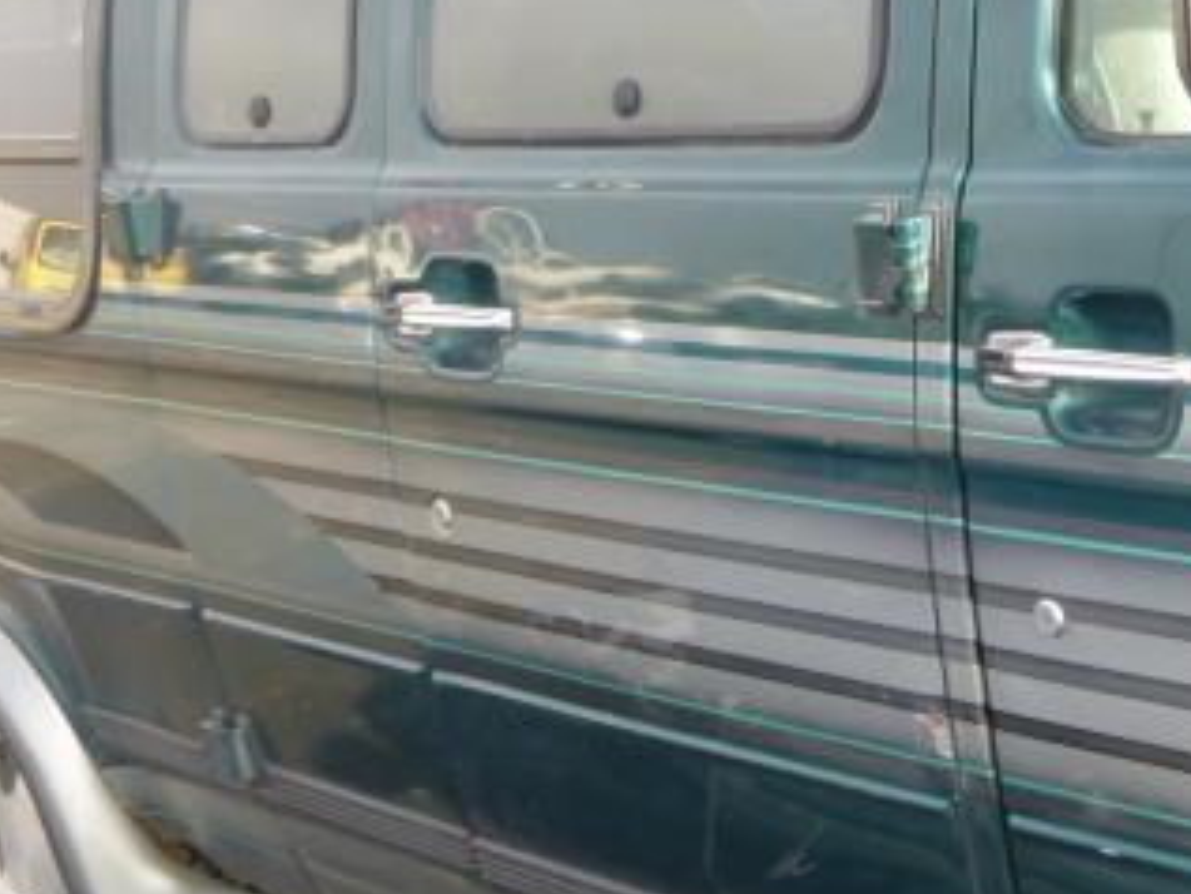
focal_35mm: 63
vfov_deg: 23.3
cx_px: 1424
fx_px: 2168
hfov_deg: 27.2
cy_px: 443
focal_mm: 4.5
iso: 100
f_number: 3.9
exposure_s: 1/100
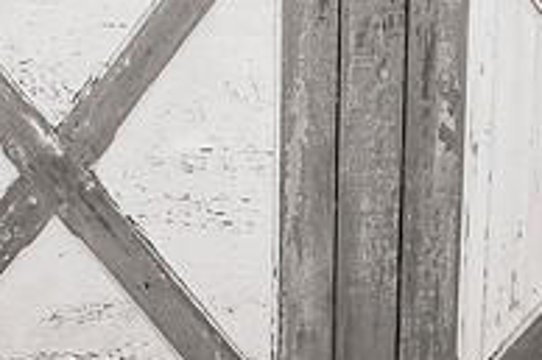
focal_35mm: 89
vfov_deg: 15.3
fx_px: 1339
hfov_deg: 21.9
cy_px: 124
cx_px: -27
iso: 400
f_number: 3.5
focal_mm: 28
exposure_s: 1/1000
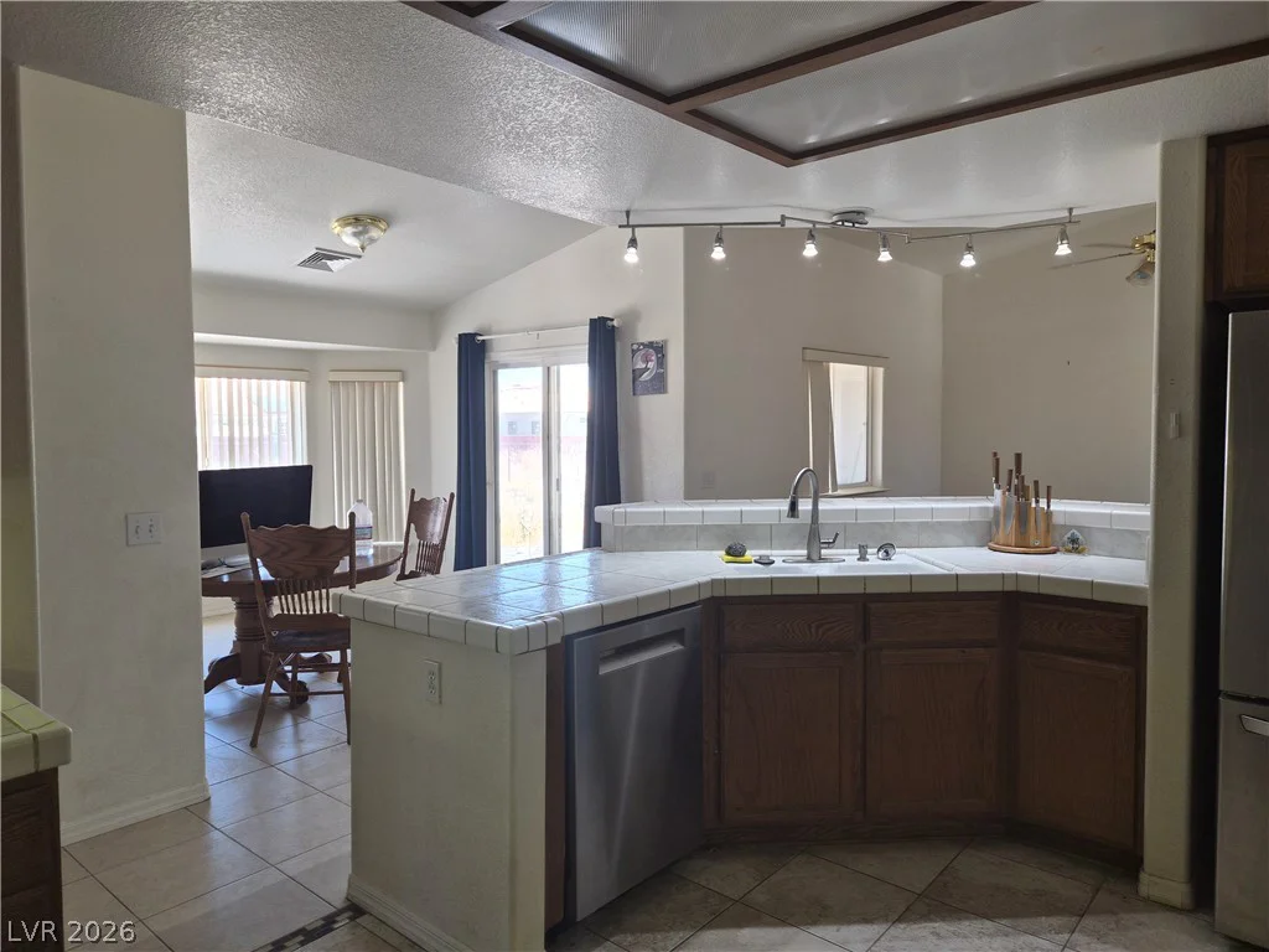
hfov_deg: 73.9
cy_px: 476
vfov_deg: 58.9
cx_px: 634
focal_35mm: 23
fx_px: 843
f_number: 1.8
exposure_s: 1/120
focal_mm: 5.4
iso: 64
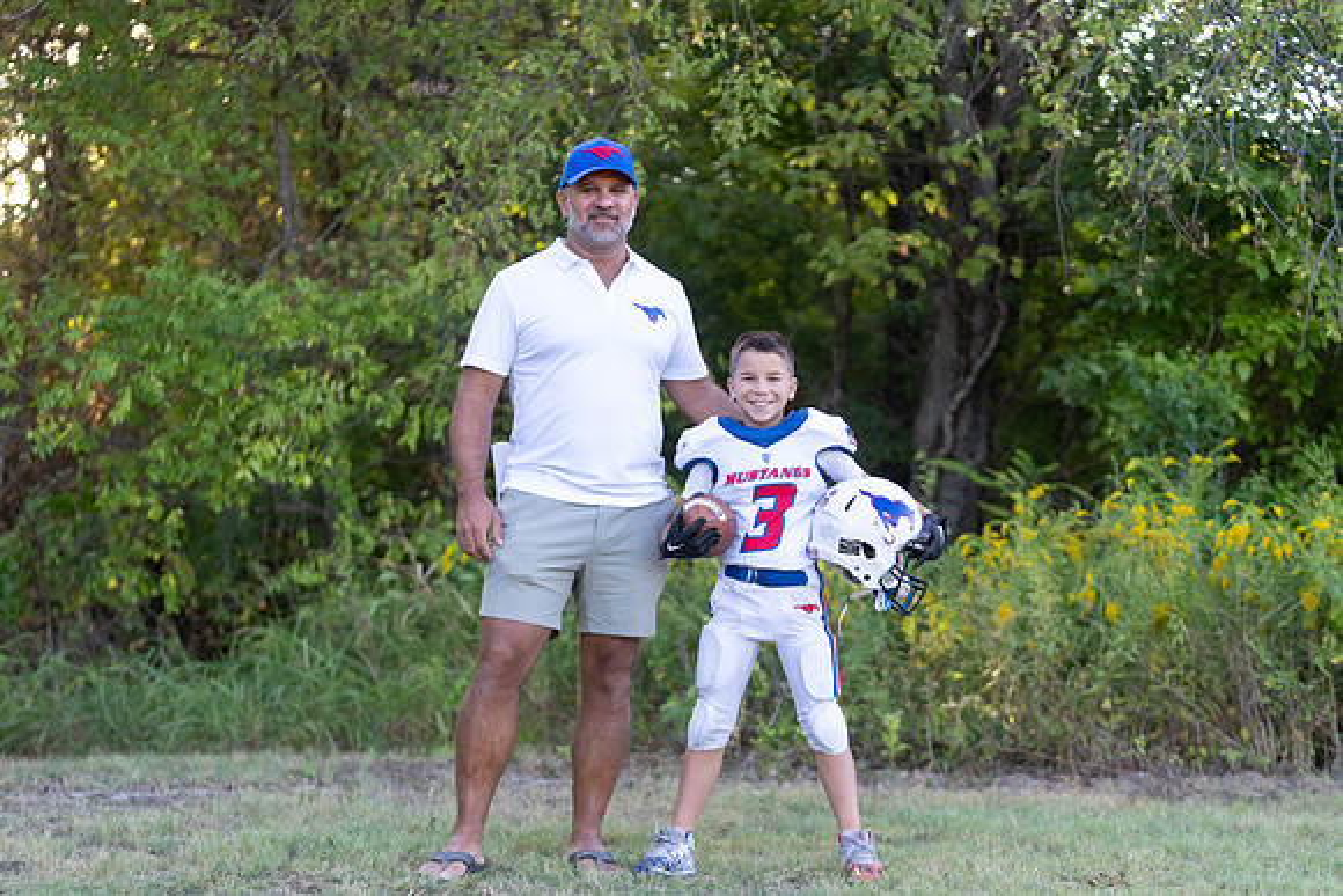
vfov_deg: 17.8
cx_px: 664
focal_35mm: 77
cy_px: 489
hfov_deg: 26.5
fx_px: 2855
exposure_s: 1/320
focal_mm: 70
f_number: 2.8
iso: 250
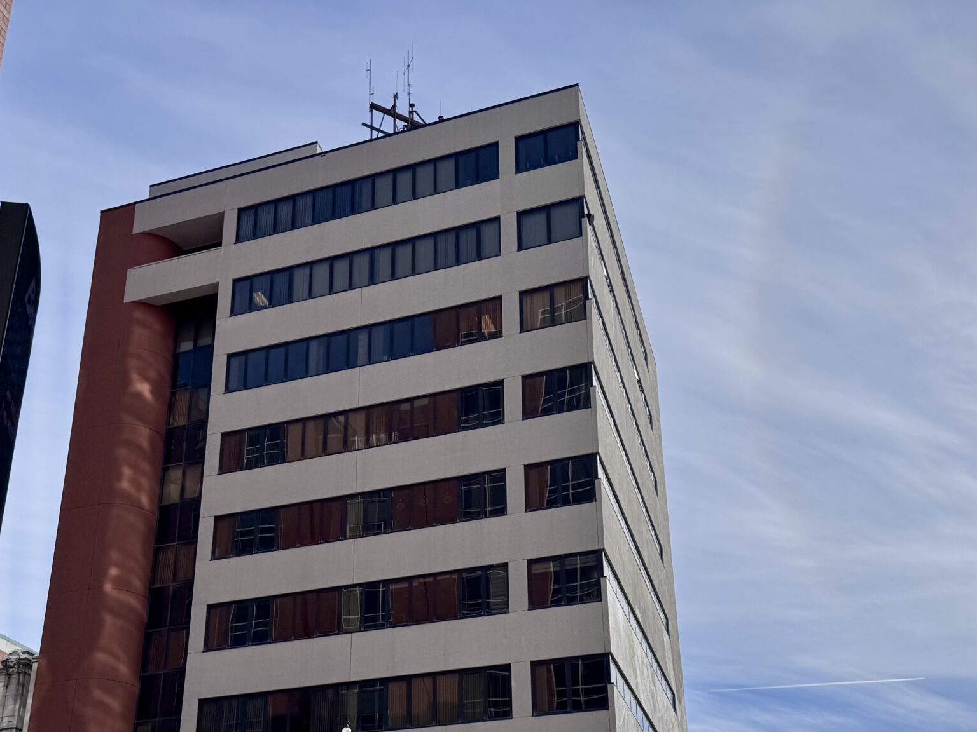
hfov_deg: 46.7
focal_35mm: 40
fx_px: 1129
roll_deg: -0.1
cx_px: 433
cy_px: 609
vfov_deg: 34.6
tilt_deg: +22.1
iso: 80
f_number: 1.78
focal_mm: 6.76
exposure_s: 1/12346
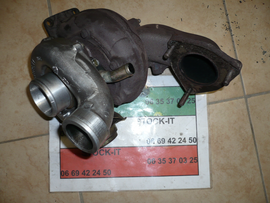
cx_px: 135
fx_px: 273
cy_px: 102
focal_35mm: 35
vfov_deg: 40.7
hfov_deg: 52.6
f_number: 2.8
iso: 100
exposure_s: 1/30
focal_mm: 5.8
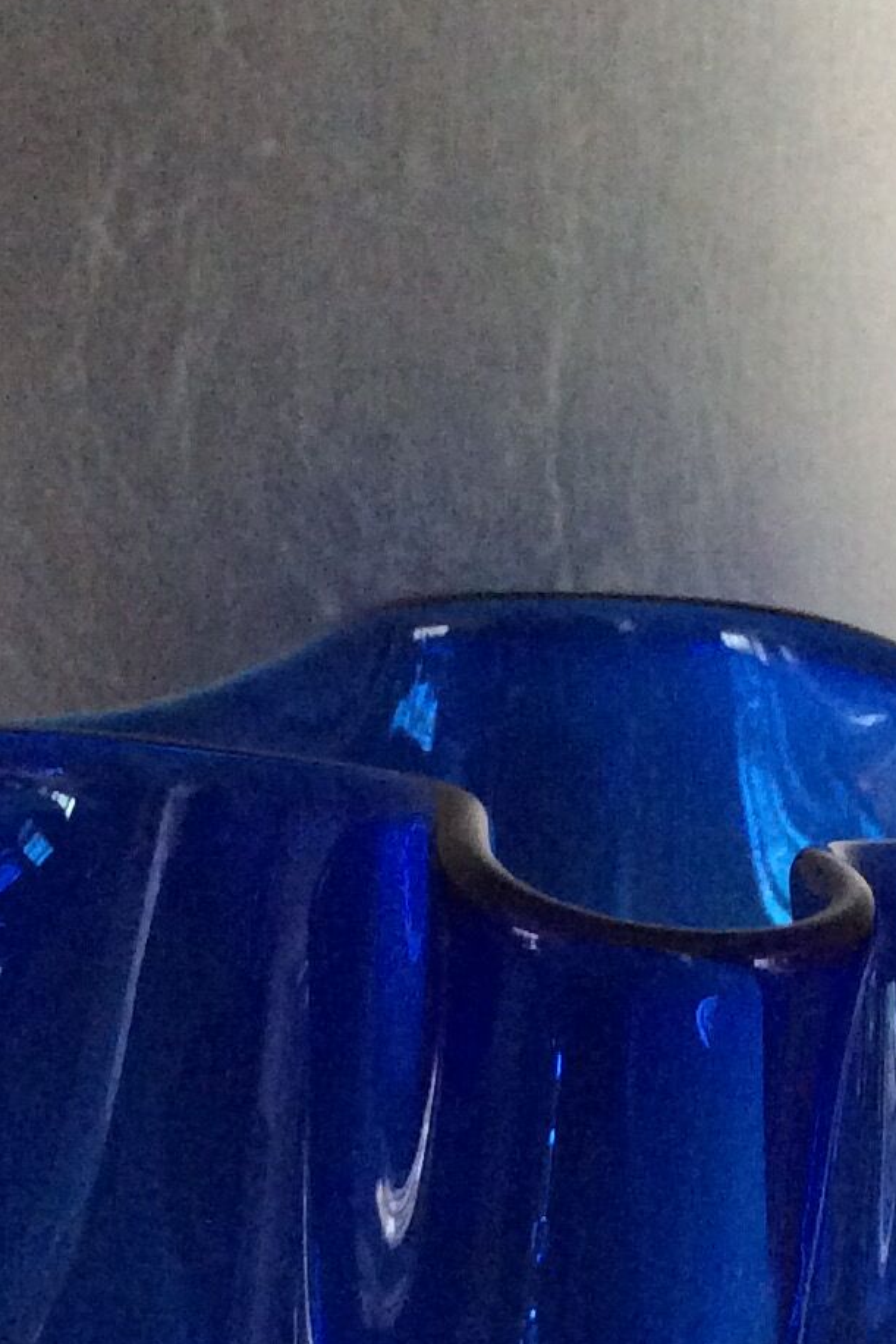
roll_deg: +1.0
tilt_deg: -11.0
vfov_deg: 21.5
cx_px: 573
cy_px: 952
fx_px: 3508
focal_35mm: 94
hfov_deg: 14.5
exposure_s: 1/25
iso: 320
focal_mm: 3.3
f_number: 2.4
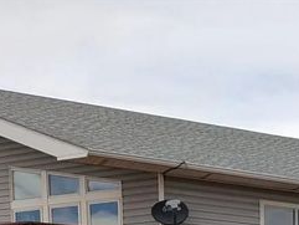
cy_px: 474
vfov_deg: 12.5
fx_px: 881
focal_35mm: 102
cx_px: 412
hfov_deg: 17.7
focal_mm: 4.53
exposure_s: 1/1056
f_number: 1.7
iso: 29
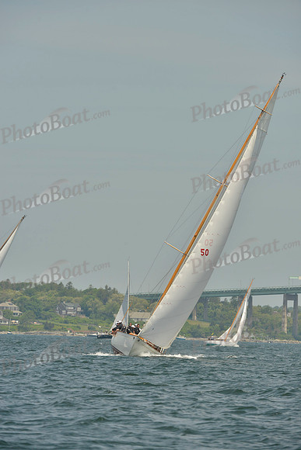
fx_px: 3760
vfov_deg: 6.9
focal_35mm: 300
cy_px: 225
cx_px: 150
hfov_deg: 4.6
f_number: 9
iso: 280
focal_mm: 300
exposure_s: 1/1000
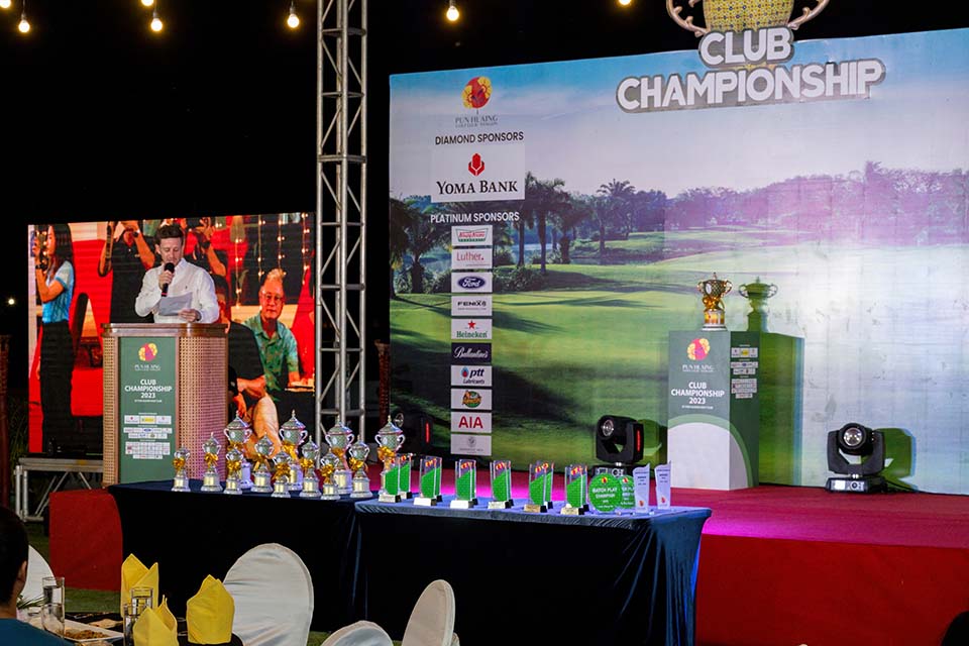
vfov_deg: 20.6
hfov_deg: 30.5
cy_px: 323
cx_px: 484
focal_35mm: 66
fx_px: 1776
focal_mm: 66
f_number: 6.3
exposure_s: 1/200
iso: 2800
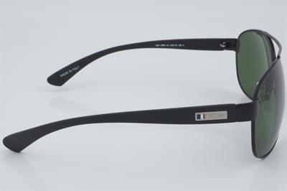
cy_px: 96
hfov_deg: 27.0
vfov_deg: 18.2
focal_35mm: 75
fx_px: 597
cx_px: 144
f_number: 32
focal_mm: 50
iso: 100
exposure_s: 1/3
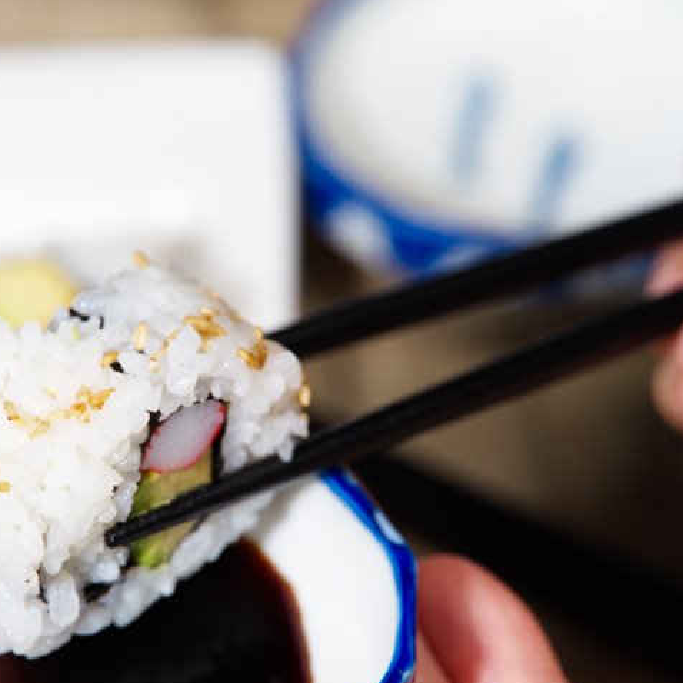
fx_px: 5000
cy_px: 407
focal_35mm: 224
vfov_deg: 7.8
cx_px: 196
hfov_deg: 7.8
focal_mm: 105
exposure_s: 1/80
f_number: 5
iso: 100
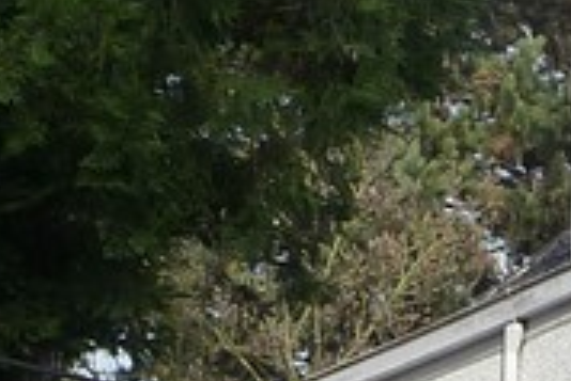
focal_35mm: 179
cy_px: 792
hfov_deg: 10.9
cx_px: 930
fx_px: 2841
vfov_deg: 7.4
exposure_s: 1/640
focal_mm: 4.7
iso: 160
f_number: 3.3
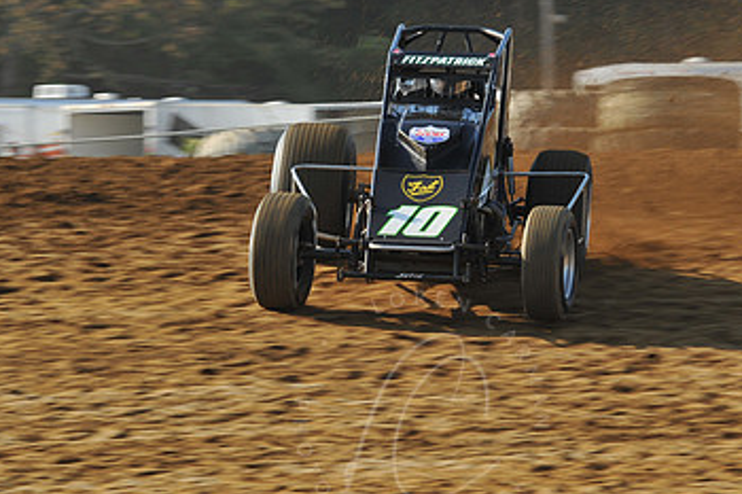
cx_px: 420
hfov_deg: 7.8
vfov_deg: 5.2
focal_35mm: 265
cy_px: 223
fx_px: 5459
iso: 320
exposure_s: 1/320
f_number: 10
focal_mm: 160
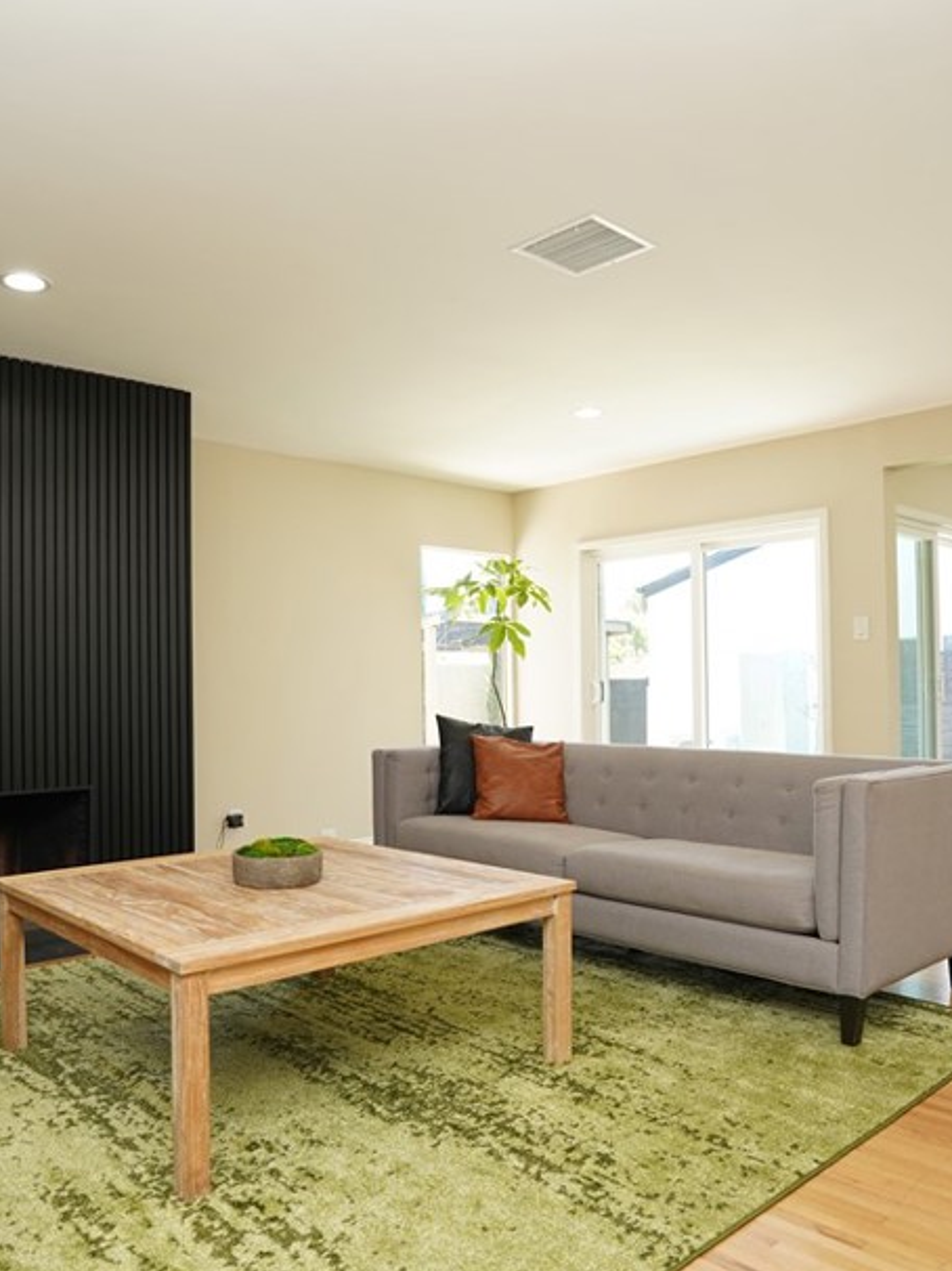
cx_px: 401
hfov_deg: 52.8
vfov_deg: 67.2
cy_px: 678
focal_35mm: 26
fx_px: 954
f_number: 4
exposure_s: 1/160
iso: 800
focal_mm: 16
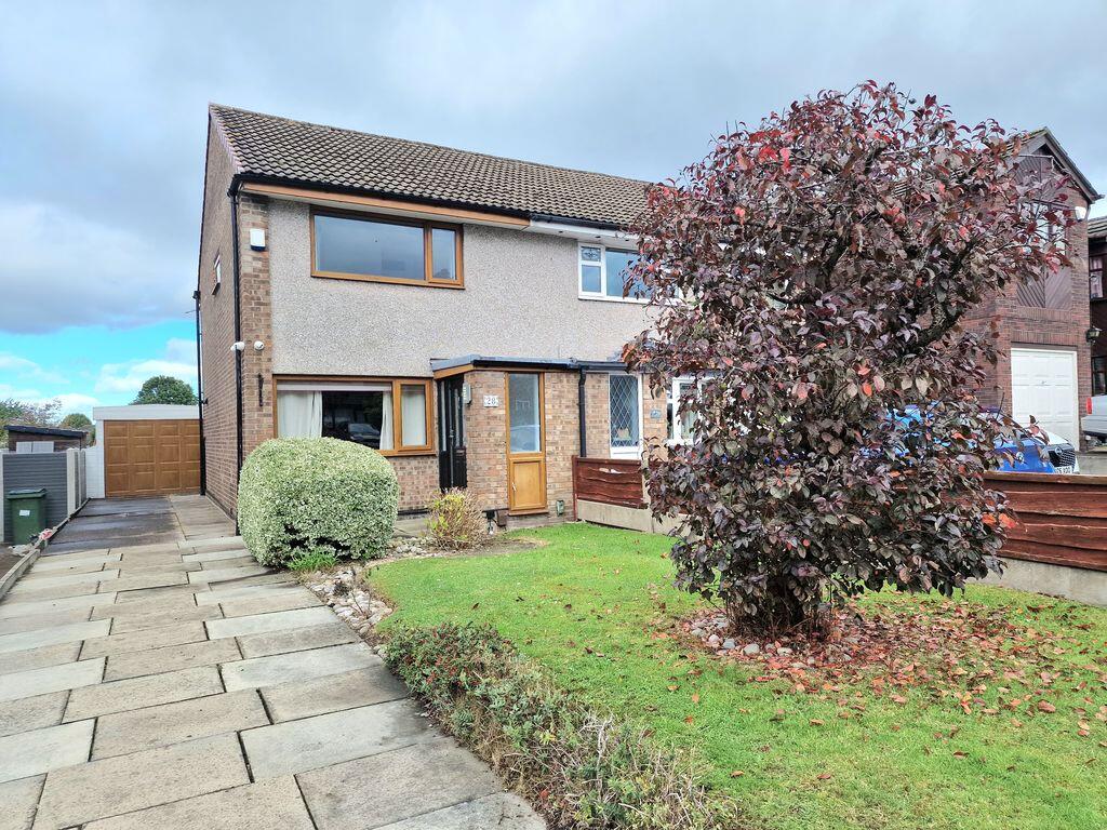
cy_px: 415
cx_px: 554
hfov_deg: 73.9
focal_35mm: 23
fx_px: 736
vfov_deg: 58.9
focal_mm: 6.4
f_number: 1.8
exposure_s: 1/5000
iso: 50
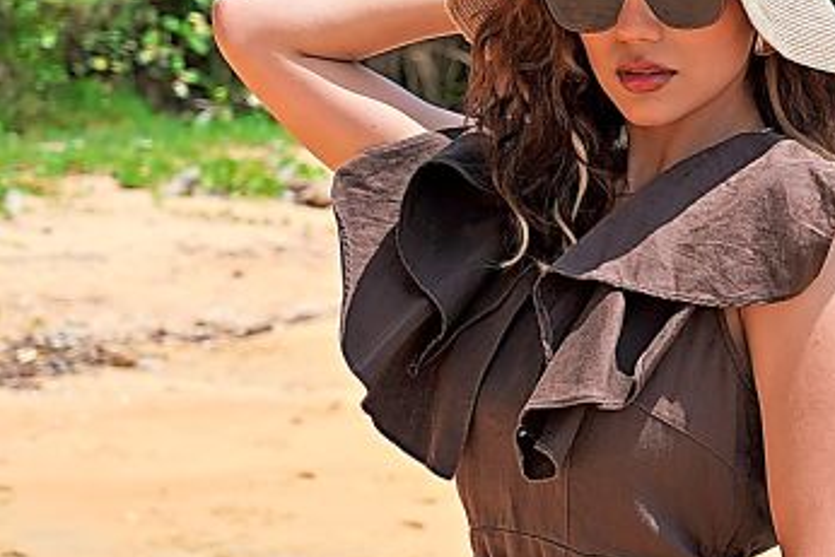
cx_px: 1108
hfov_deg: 12.9
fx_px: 3573
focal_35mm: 154
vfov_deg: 8.9
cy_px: 113
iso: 100
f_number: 4.5
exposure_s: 1/1000
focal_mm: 43
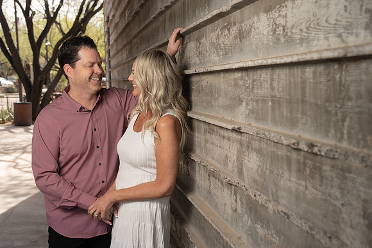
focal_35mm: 44
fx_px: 455
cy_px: 124
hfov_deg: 44.5
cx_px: 186
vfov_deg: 30.5
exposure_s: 1/200
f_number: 5.6
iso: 100
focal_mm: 44
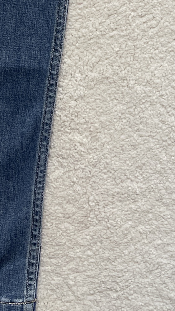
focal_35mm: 110
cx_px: 172
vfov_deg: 16.1
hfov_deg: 10.9
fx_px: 907
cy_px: -267
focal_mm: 5.1
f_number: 1.6
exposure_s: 1/121
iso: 40
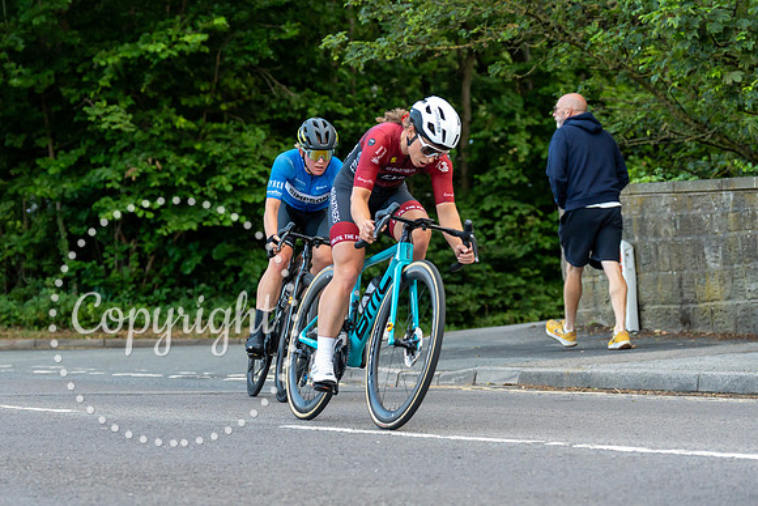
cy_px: 307
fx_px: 2325
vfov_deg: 12.4
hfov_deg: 18.5
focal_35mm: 110
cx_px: 269
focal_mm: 70
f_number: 3.2
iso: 1000
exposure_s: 1/1000
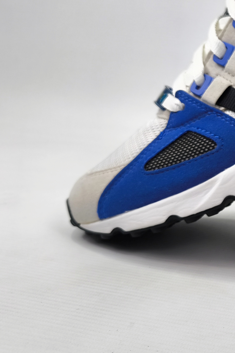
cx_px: 336
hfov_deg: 23.4
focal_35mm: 48
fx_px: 470
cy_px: 117
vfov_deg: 40.6
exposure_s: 1/107
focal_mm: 6.92
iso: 50
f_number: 1.9
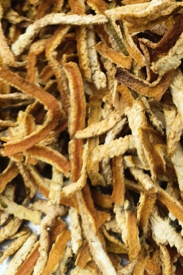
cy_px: -4
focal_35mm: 53
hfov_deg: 24.1
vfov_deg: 34.0
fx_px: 404
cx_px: 193
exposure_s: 1/390
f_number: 1.8
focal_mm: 5.59
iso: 50
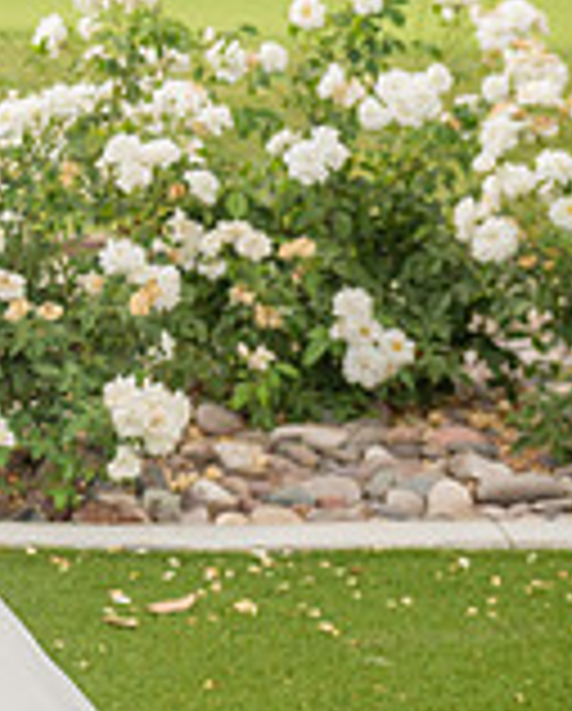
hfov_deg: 7.7
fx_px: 3988
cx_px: -721
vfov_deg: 10.1
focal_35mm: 189
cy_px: -74
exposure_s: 1/400
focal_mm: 55
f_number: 5.6
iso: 200
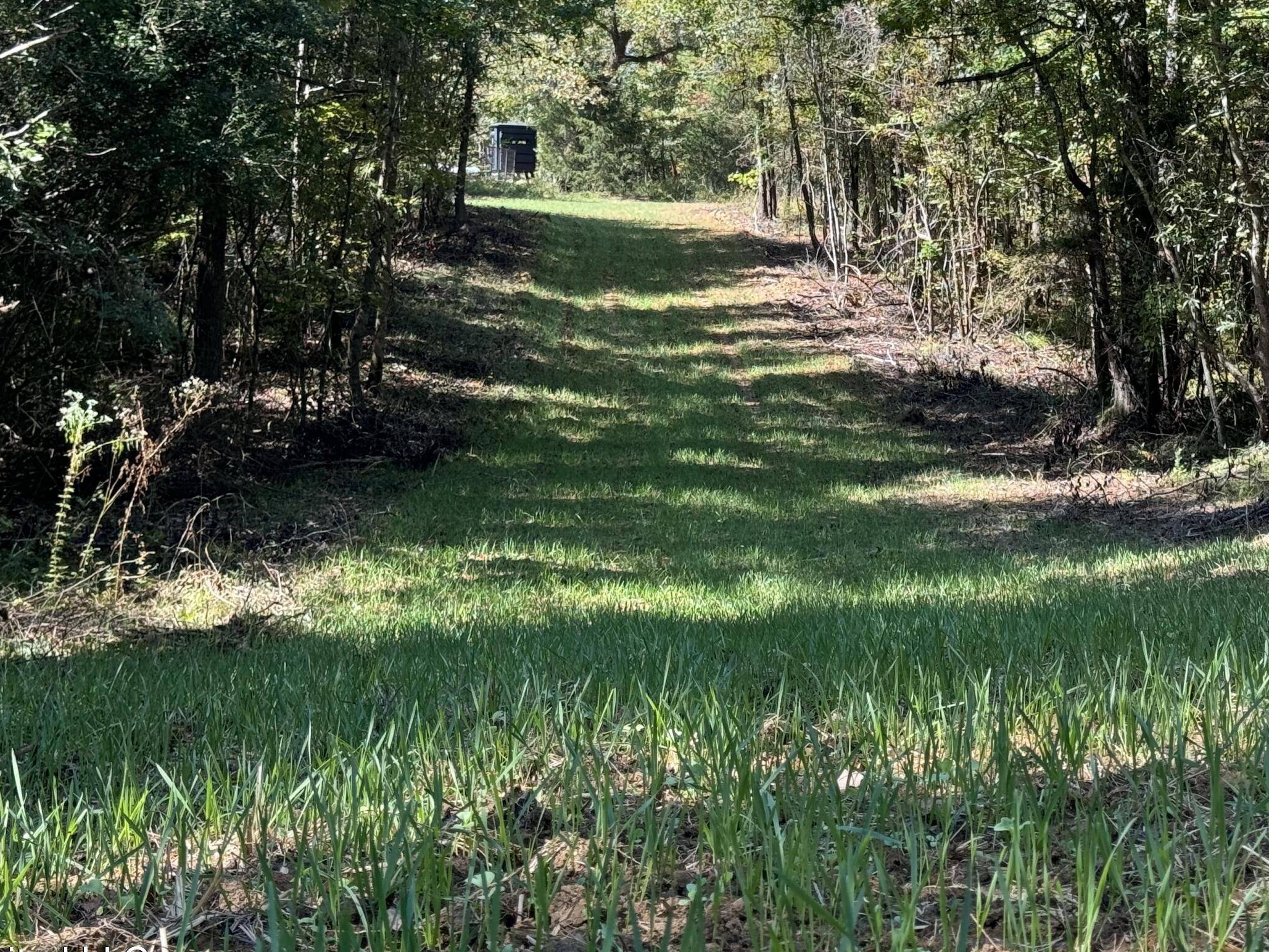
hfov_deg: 27.7
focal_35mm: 70
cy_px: 331
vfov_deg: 21.0
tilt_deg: -0.2
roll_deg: -1.2
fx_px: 2566
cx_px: 790
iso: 64
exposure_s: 1/414
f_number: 1.78
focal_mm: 6.76
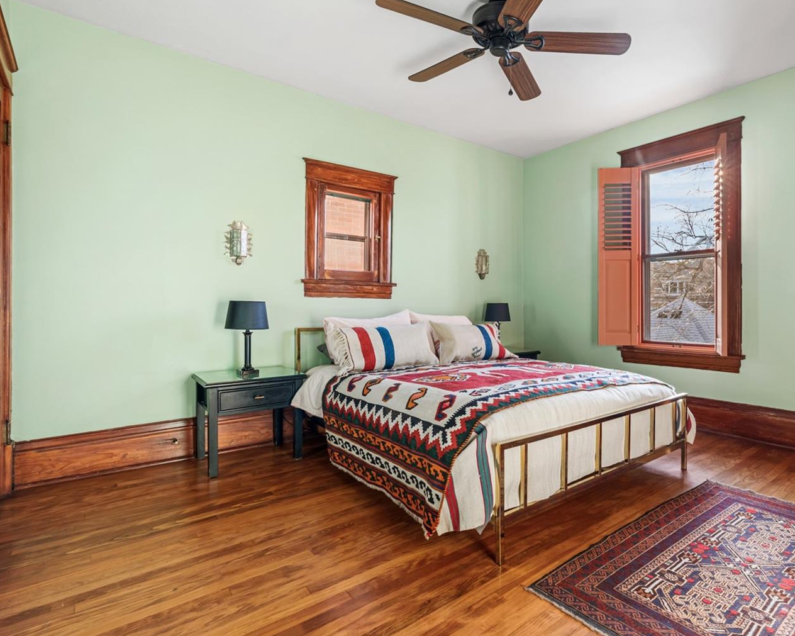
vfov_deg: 69.2
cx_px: 475
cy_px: 313
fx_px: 461
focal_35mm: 20
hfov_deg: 80.6
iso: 640
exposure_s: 1/13
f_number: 8
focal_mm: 16.5
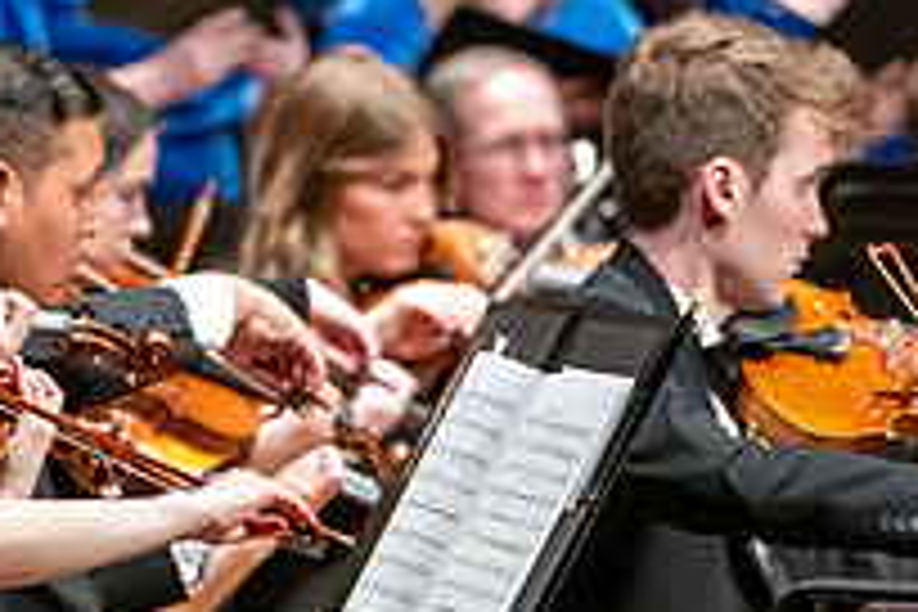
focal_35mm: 571
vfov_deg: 2.4
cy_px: 502
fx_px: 14559
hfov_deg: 3.6
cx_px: 243
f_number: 3.5
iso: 6400
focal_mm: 180
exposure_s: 1/320
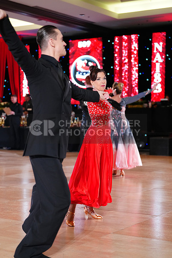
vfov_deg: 28.8
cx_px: 86
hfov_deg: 19.5
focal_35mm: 70
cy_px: 129
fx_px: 501
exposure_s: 1/400
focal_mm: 70
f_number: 2.8
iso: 2500
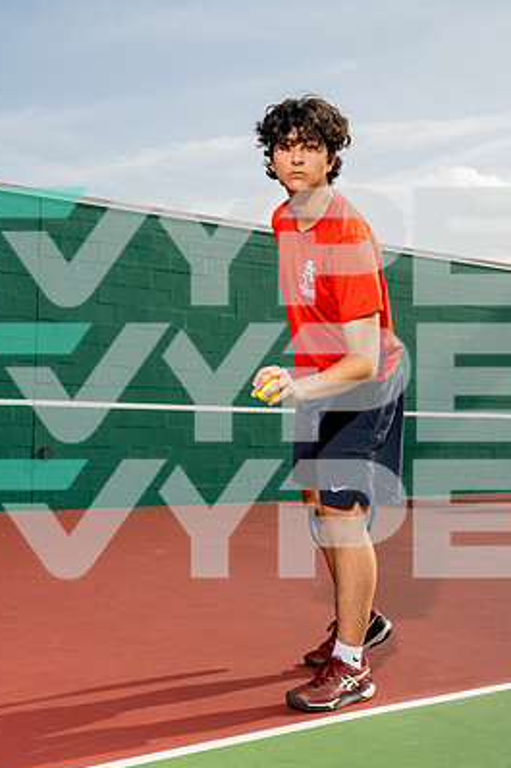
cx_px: 260
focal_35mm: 43
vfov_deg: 45.4
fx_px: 916
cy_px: 384
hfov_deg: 31.2
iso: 100
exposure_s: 1/640
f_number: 5.6
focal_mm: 38
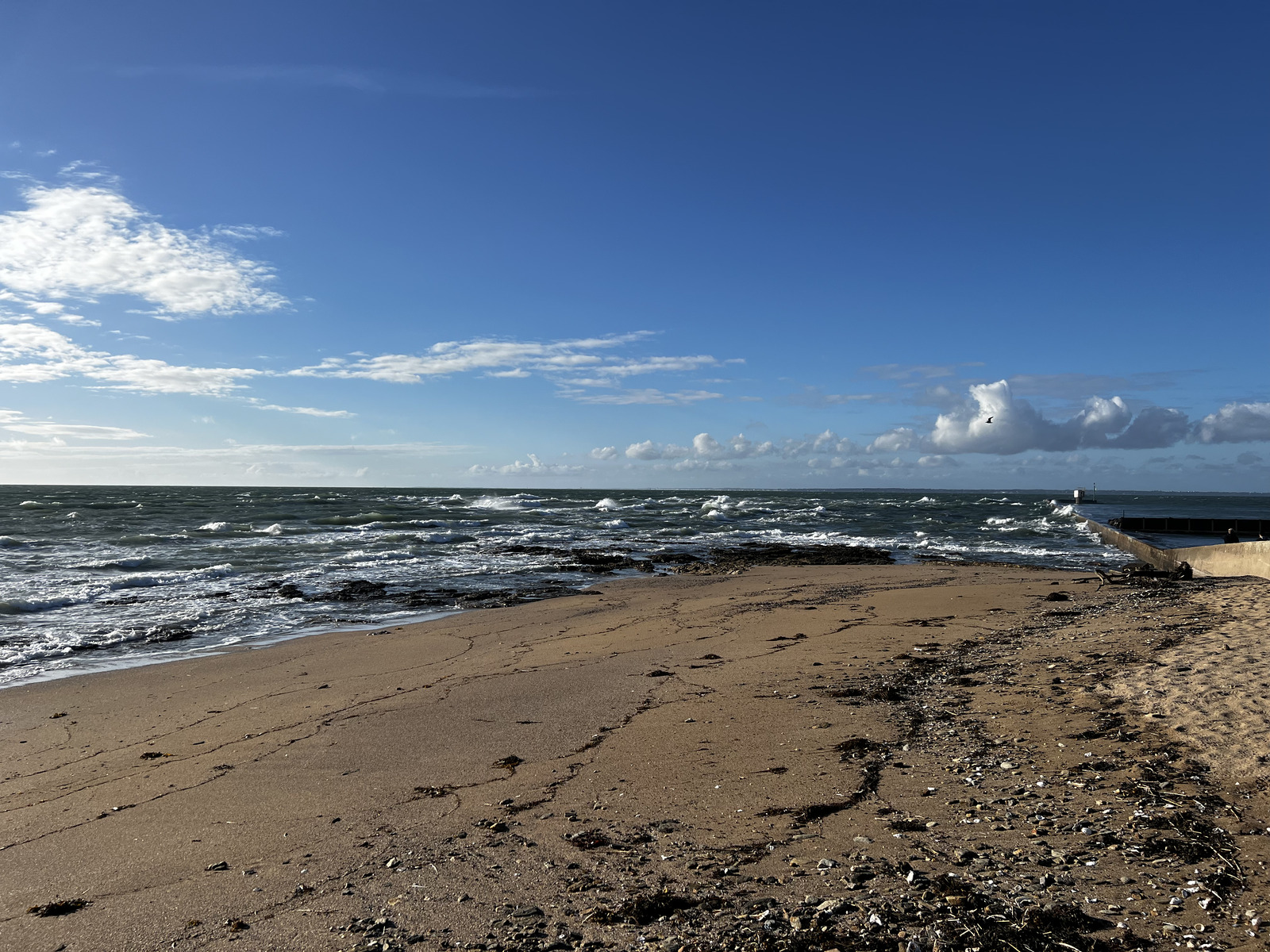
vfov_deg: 53.1
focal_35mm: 26
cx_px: 635
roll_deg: -1.1
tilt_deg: +1.5
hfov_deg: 67.3
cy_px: 476
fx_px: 954
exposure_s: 1/6579
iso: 50
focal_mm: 5.7
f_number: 1.5
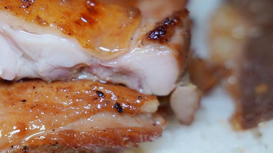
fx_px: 1093
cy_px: 39
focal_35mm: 151
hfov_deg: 14.1
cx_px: 20
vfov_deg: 8.0
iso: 160
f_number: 4
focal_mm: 75
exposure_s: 1/80
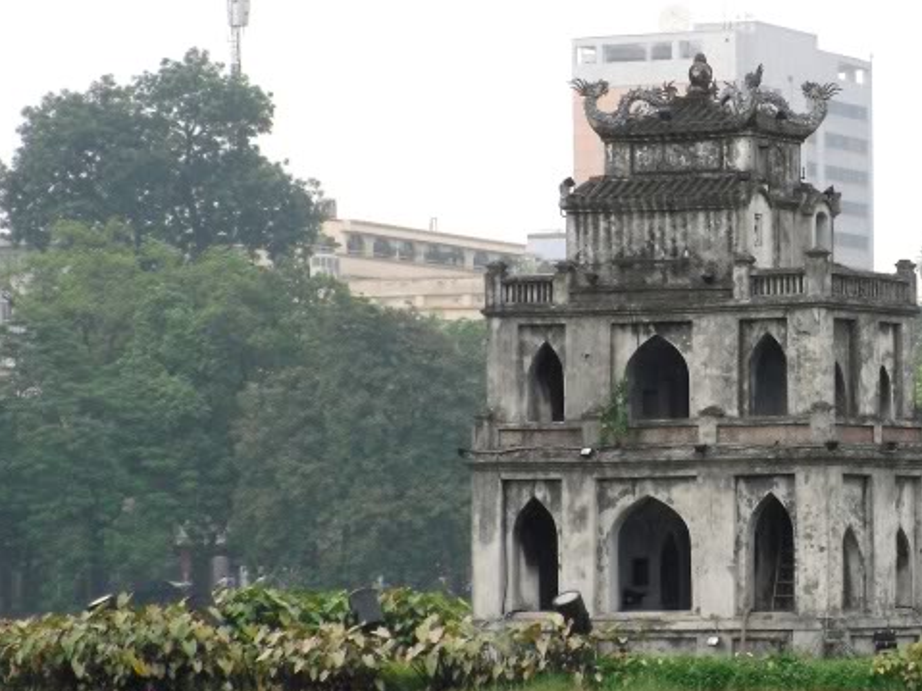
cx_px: 751
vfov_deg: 5.6
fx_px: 7003
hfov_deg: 7.5
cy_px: 304
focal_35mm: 263
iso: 80
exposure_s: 1/206
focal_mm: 17.3
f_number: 4.6
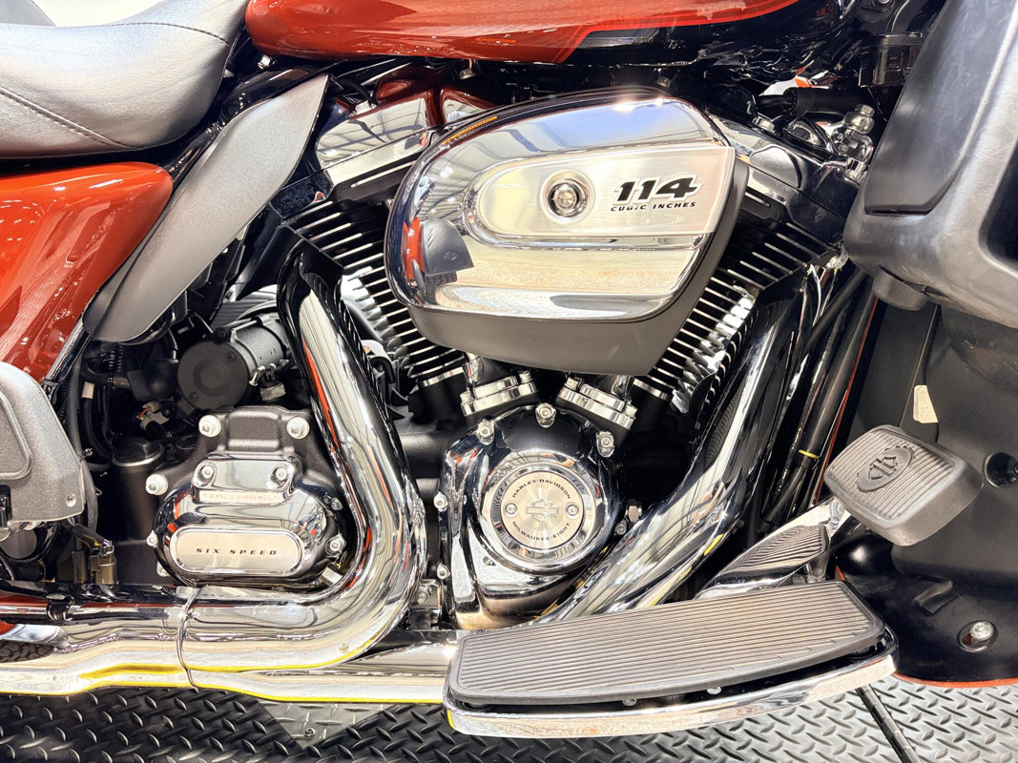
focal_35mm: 26
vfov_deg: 53.1
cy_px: 382
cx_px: 509
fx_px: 765
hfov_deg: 67.3
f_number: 1.6
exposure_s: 1/60
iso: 160
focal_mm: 5.96
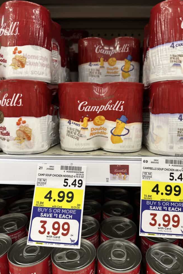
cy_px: 137
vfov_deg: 69.4
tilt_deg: -10.7
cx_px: 105
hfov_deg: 49.4
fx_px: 198
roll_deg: -2.2
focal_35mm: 26
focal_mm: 6.86
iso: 125
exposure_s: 1/61
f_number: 1.78
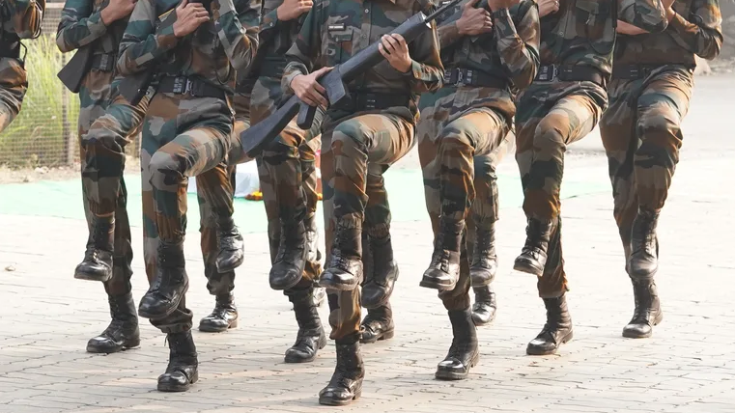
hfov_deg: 11.0
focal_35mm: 195
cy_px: 88
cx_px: 313
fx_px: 3800
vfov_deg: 6.2
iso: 1000
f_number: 5
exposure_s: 1/400
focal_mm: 79
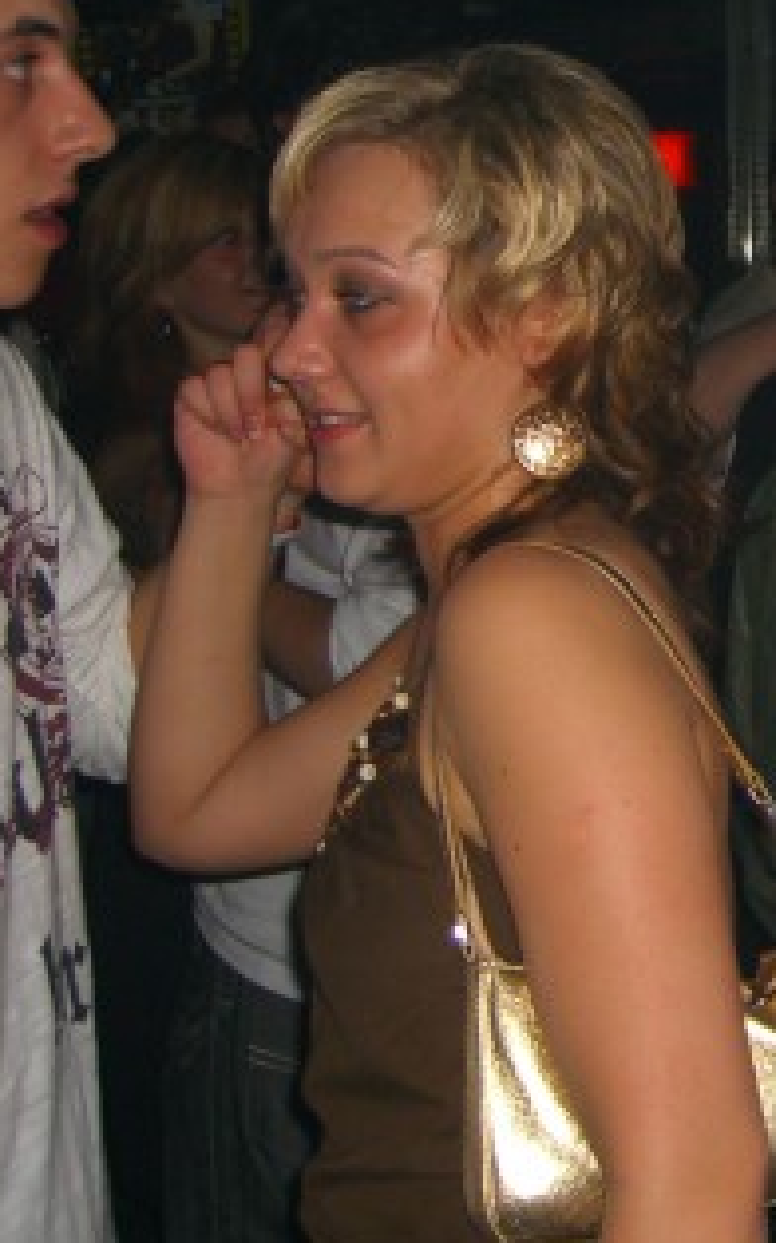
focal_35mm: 77
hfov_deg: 16.0
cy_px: 380
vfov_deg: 26.6
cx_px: 1014
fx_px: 2608
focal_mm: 7.9
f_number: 2.8
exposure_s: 1/60
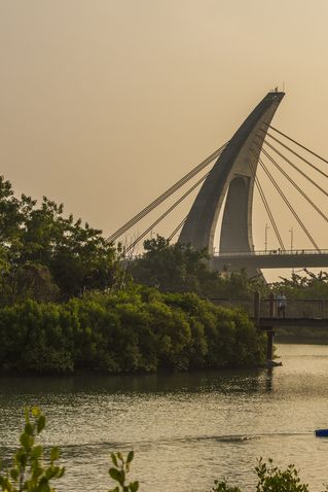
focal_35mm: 113
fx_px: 1543
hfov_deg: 12.0
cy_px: 245
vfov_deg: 18.1
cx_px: 305
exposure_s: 1/320
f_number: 13
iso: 100
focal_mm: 75
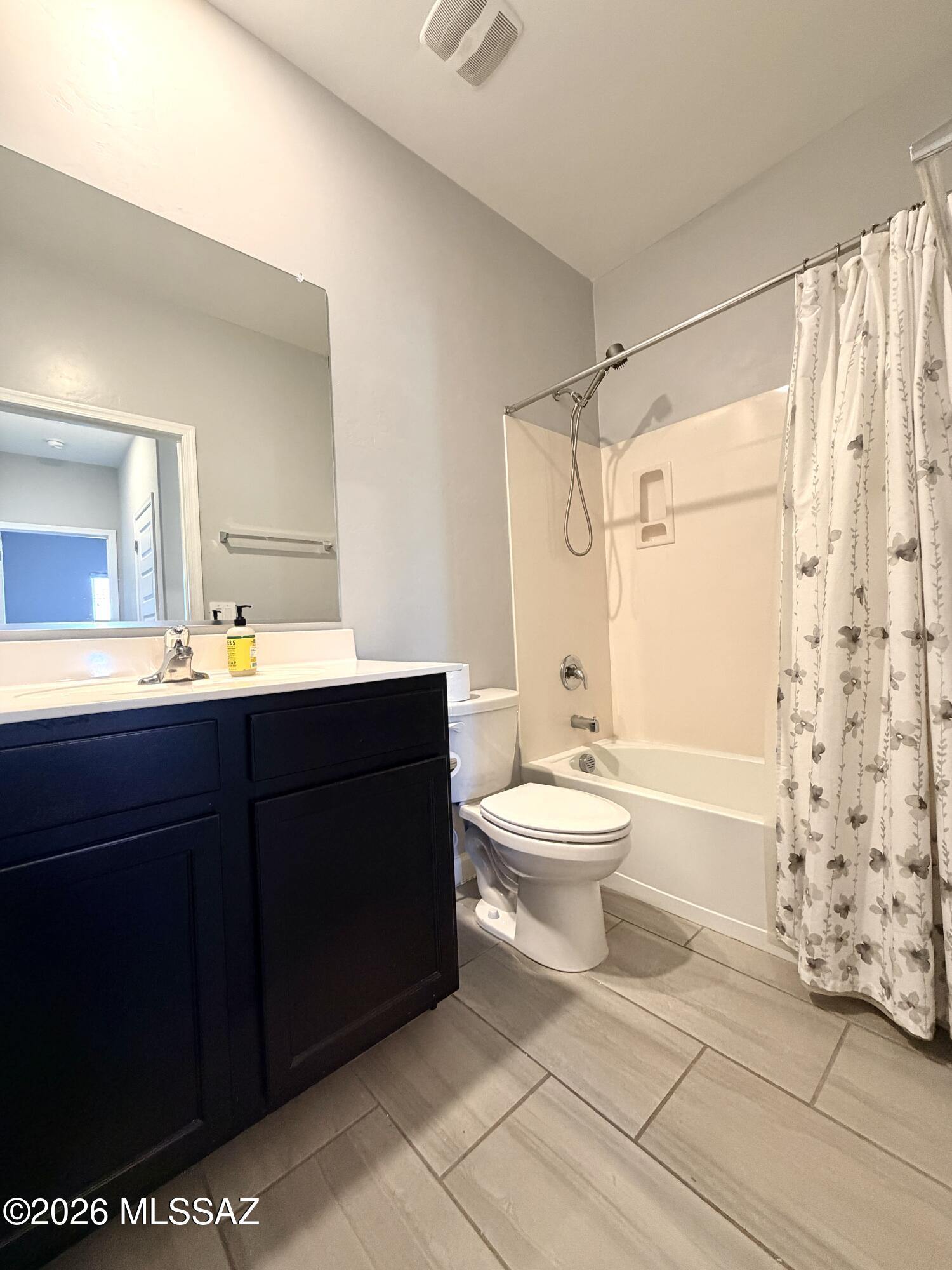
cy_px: 635
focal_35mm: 14
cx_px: 476
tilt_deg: -0.4
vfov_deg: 102.1
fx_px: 513
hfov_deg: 85.7
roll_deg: +2.3
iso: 320
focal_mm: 2.22
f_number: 2.2
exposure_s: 1/60
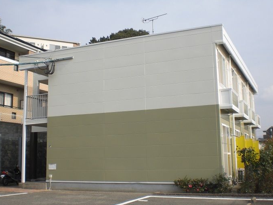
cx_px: 144
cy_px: 100
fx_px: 355
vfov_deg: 32.2
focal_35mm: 45
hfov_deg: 42.1
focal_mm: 6.3
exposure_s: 1/400
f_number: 4.4
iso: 50
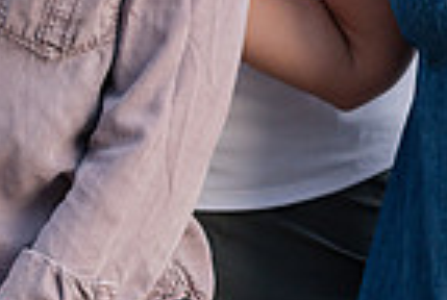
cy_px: 214
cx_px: -284
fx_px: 4280
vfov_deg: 4.0
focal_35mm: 344
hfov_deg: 5.9
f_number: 5.6
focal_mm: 85
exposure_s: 1/320
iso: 500
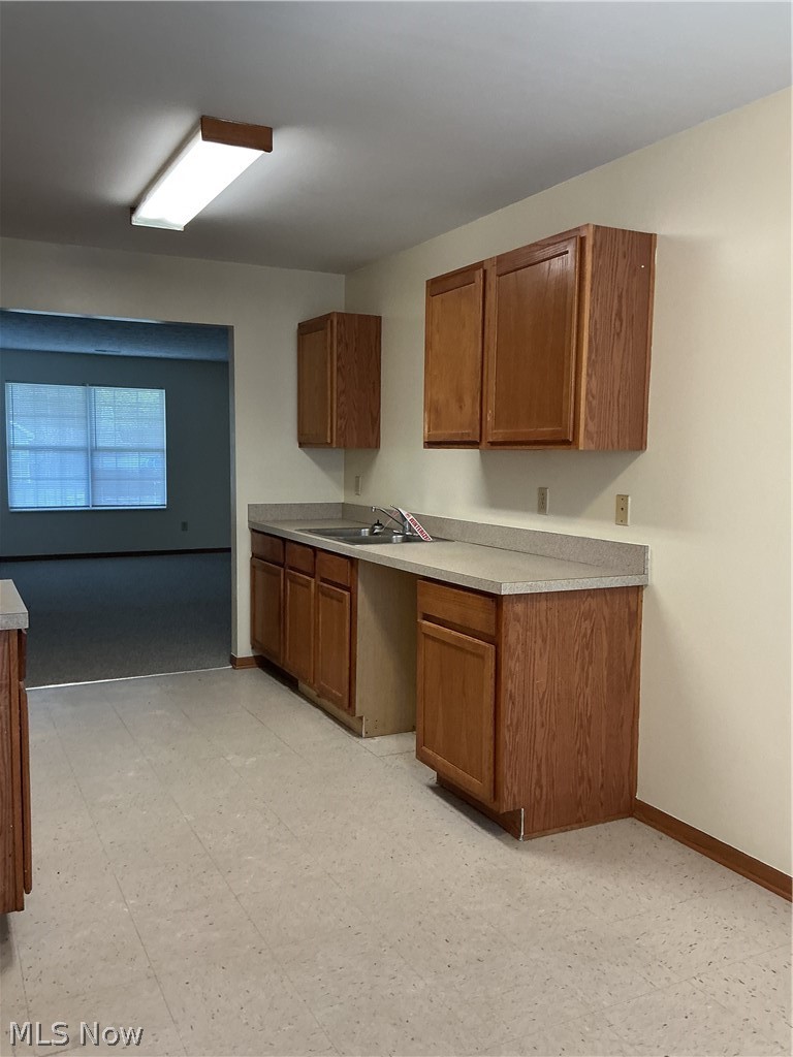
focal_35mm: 29
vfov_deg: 61.7
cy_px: 528
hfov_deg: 48.2
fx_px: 886
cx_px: 396
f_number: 1.8
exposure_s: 1/60
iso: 100
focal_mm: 3
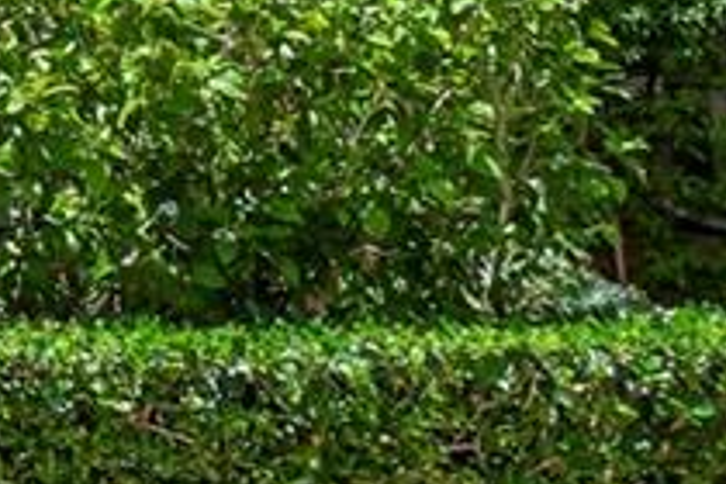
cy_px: -864
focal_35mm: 149
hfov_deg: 11.4
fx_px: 3001
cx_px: -1041
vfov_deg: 8.1
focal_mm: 13
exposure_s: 1/200
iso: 100
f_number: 8
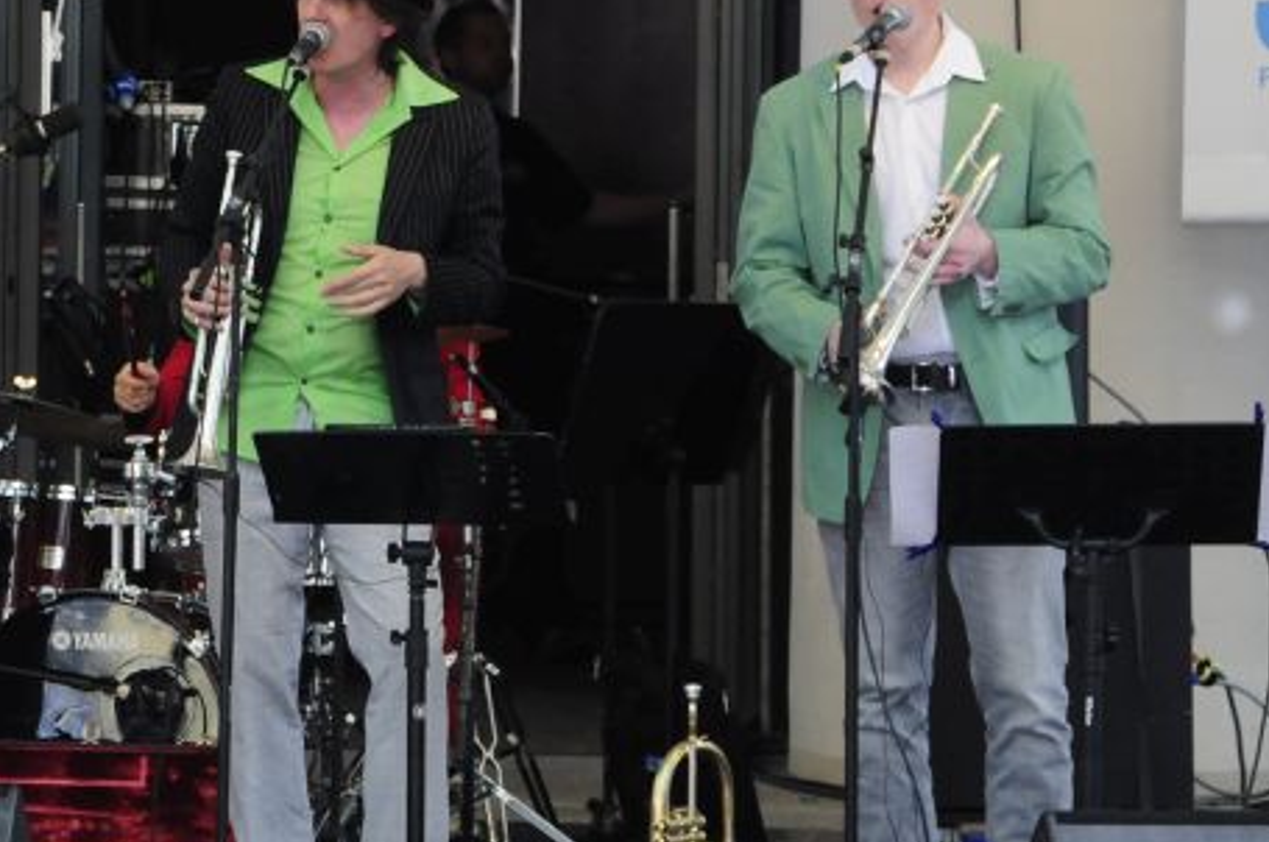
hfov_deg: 10.3
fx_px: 6970
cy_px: 318
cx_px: -39
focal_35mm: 198
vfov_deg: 6.9
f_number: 6.3
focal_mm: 60
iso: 800
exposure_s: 1/160
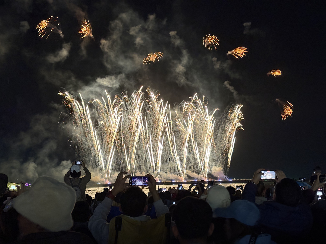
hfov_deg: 36.8
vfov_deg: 28.0
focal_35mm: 52
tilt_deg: +6.8
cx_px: 163
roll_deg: +1.5
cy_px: 122
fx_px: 490
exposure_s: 1/30
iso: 320
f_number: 1.6
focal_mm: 5.96
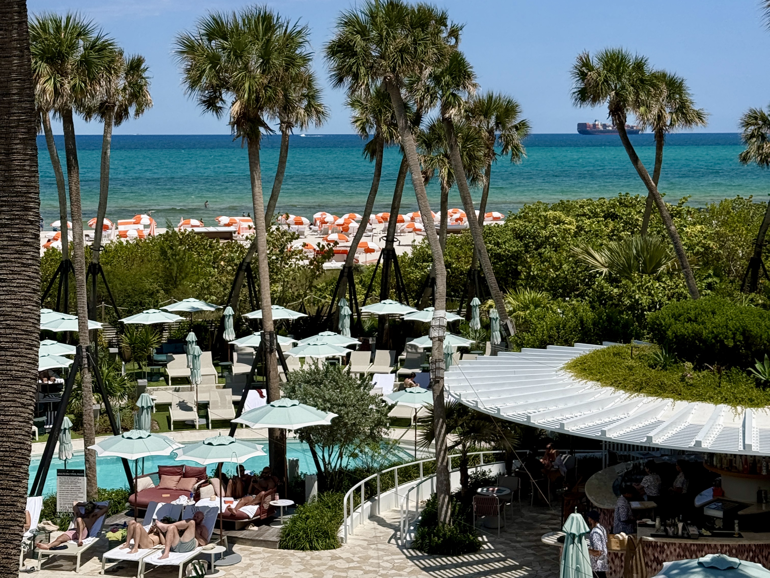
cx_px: 385
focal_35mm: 48
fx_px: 1068
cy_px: 289
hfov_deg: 39.7
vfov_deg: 30.3
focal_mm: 6.76
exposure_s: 1/8772
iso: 64
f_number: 1.78
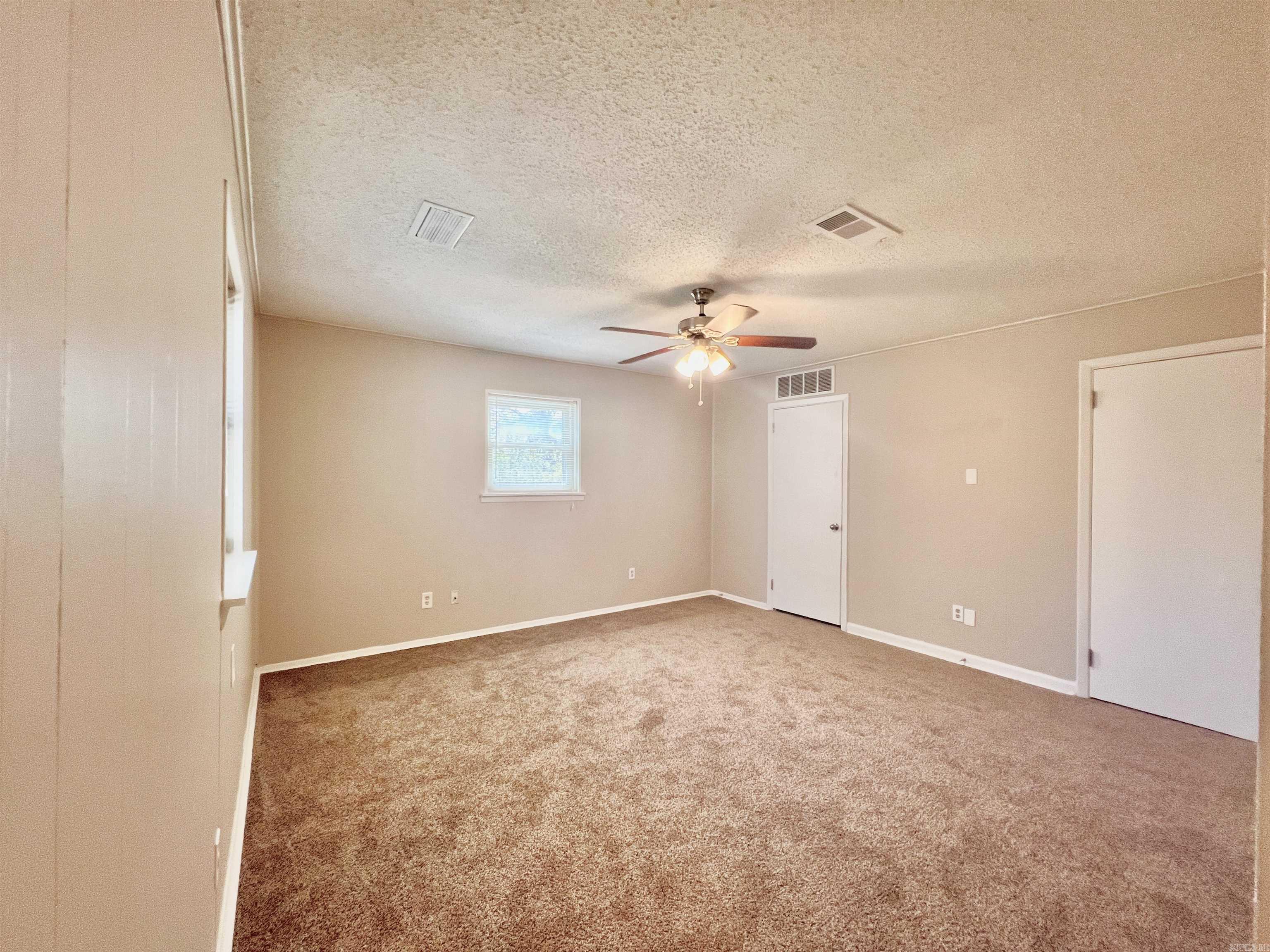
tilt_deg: -1.6
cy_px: 476
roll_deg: -0.4
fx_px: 477
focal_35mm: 13
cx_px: 635
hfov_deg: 106.2
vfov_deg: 89.9
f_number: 1.8
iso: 200
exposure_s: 1/120
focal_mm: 1.57
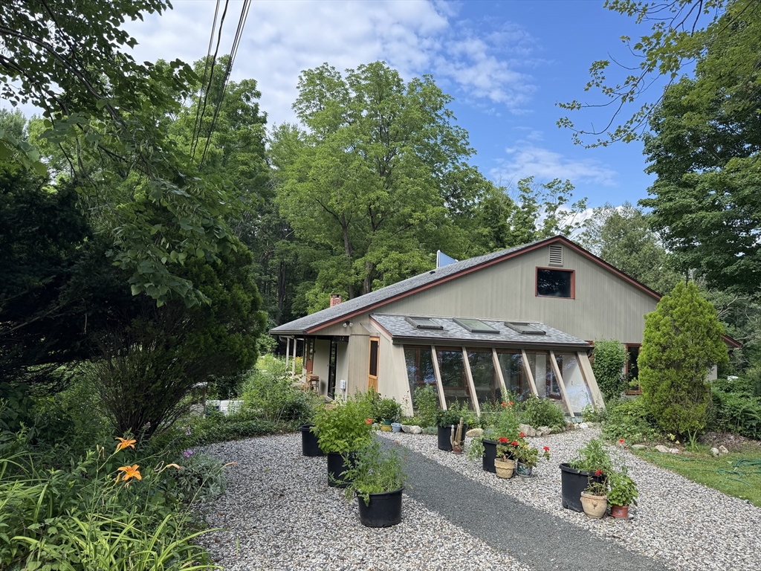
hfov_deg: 71.6
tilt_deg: +5.3
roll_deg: -3.2
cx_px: 380
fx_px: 528
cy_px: 286
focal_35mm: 24
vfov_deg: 56.8
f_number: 1.78
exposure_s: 1/1010
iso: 80
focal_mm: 6.76
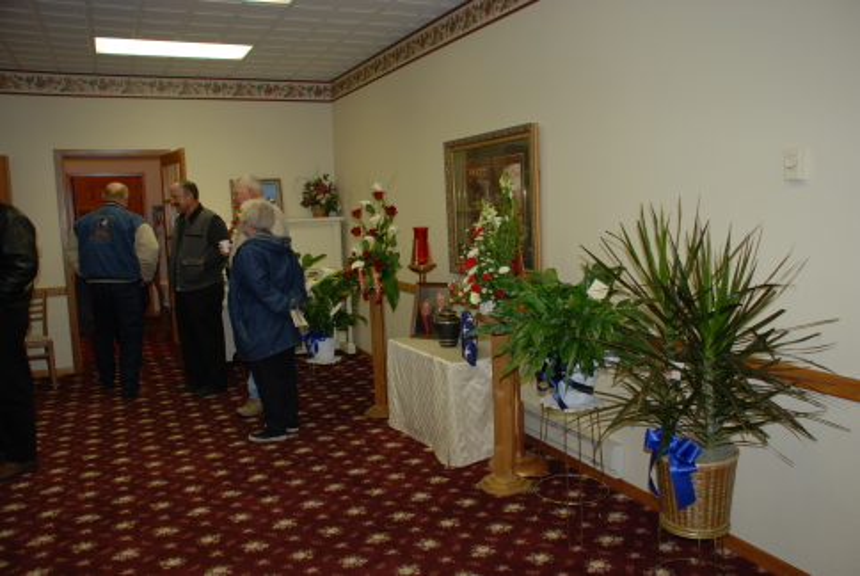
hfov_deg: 61.9
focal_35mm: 30
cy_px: 288
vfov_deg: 43.7
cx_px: 430
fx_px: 718
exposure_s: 1/60
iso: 200
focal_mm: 20
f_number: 3.8
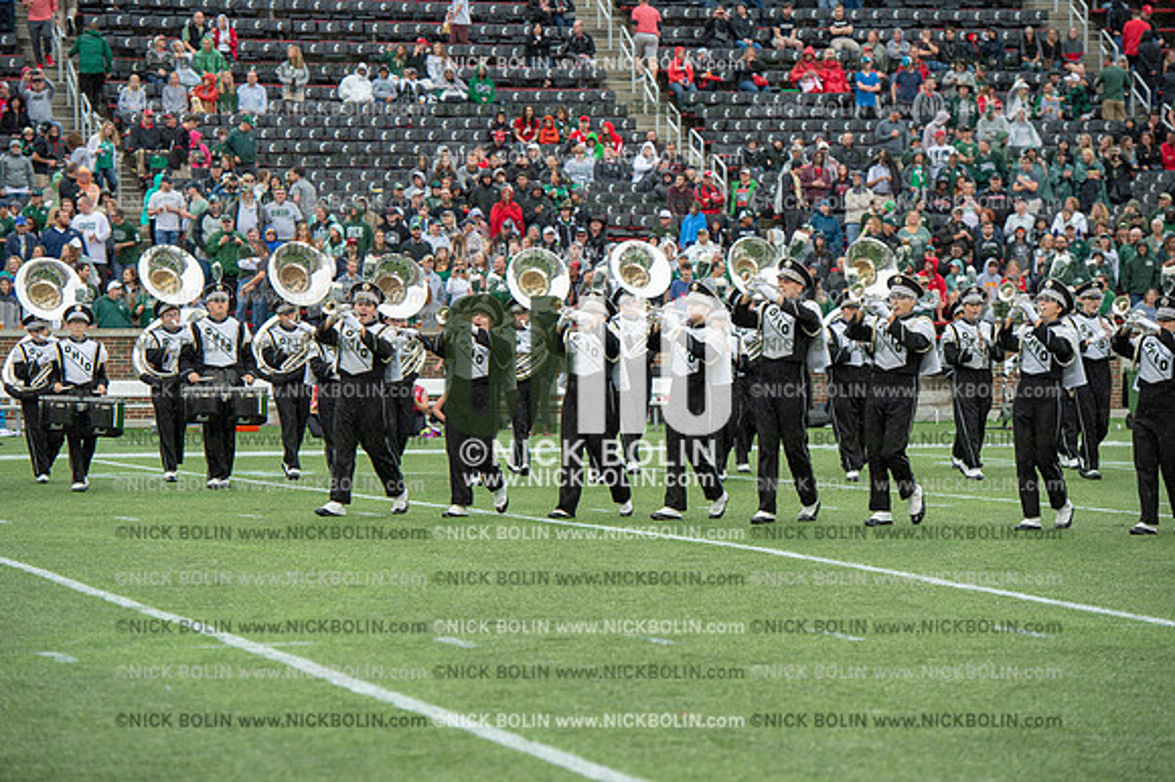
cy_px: 391
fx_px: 4404
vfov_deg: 10.1
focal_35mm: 135
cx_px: 588
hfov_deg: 15.2
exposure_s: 1/500
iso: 400
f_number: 4
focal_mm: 135
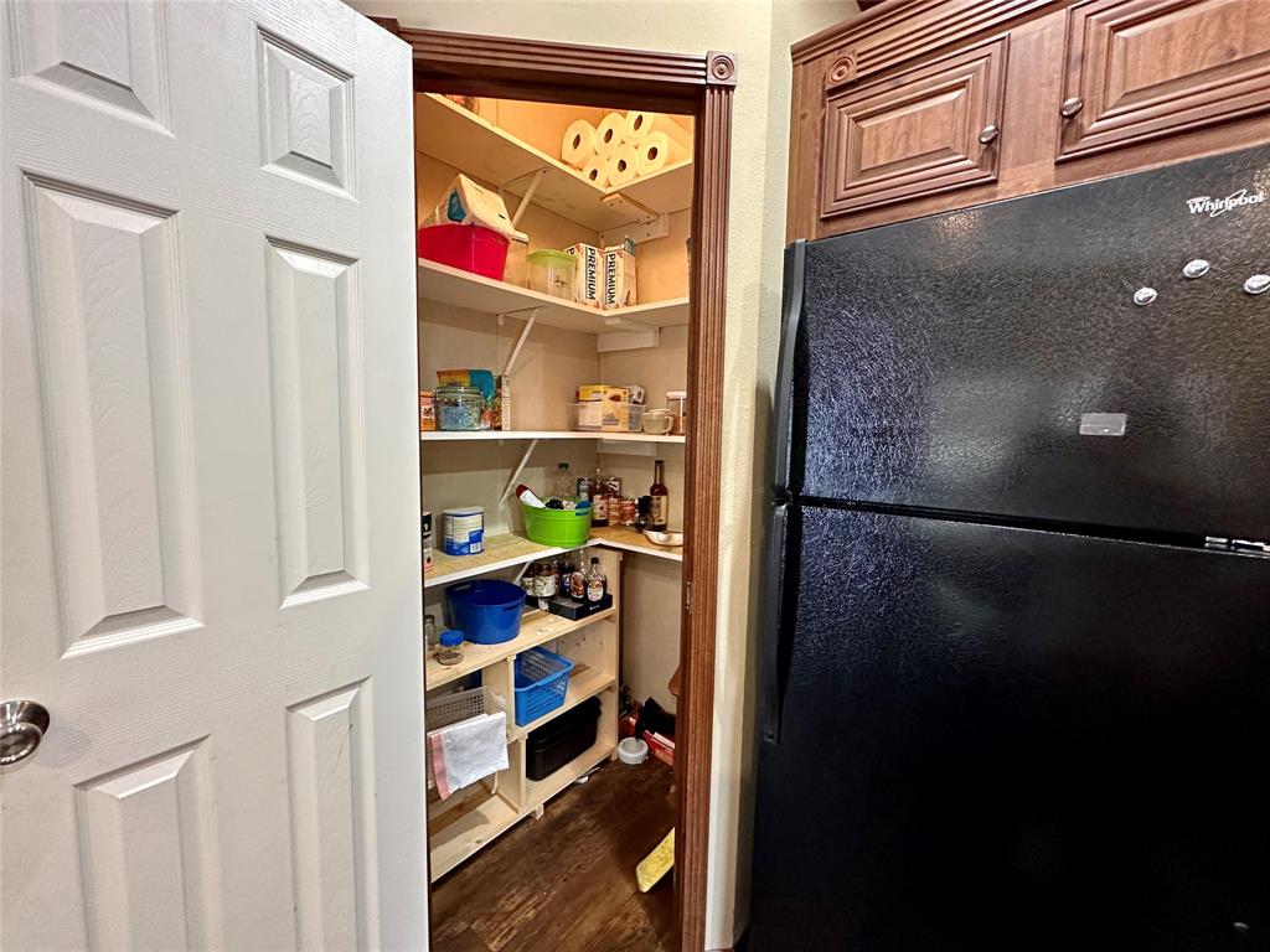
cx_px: 635
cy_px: 476
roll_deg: -1.5
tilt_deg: -4.9
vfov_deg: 85.7
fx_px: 514
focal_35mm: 14
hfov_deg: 102.1
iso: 640
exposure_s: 1/60
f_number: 2.2
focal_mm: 2.22
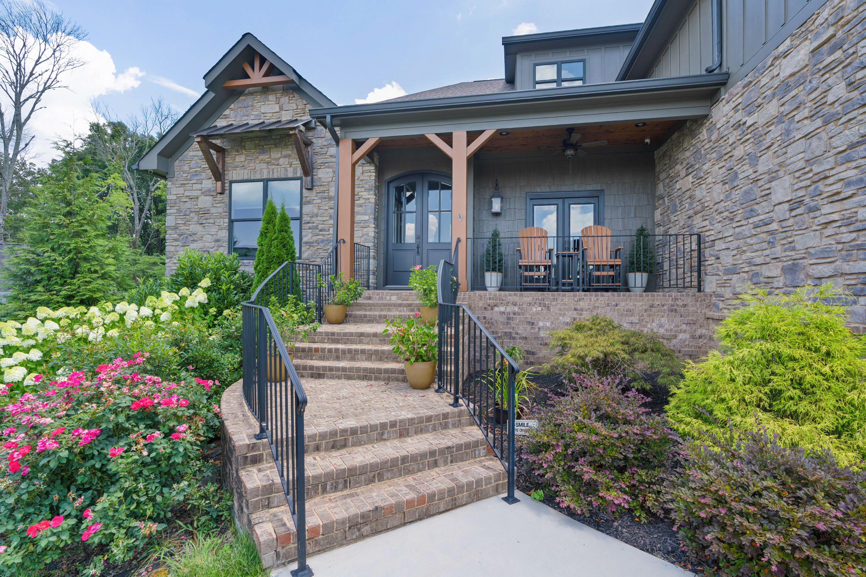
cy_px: 288
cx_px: 433
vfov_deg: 73.7
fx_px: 385
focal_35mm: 16
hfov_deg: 96.7
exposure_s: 1/500
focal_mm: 16
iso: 320
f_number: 7.1
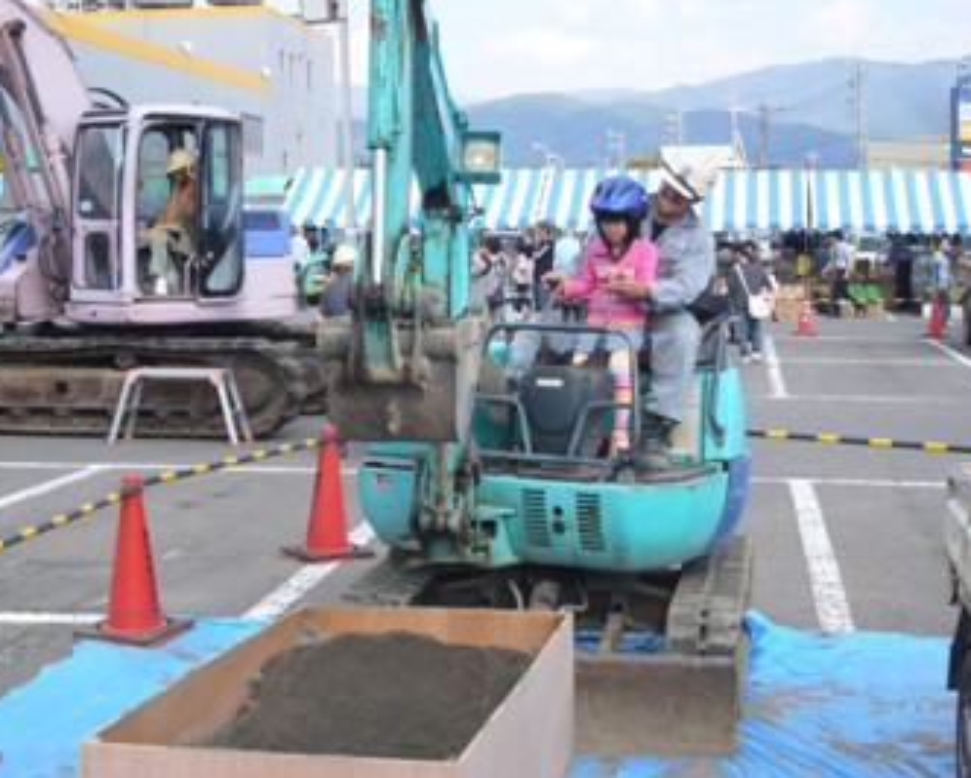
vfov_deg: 25.0
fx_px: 1754
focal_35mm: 61
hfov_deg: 30.9
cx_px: 503
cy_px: 388
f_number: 8
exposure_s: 1/400
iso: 400
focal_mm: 9.6
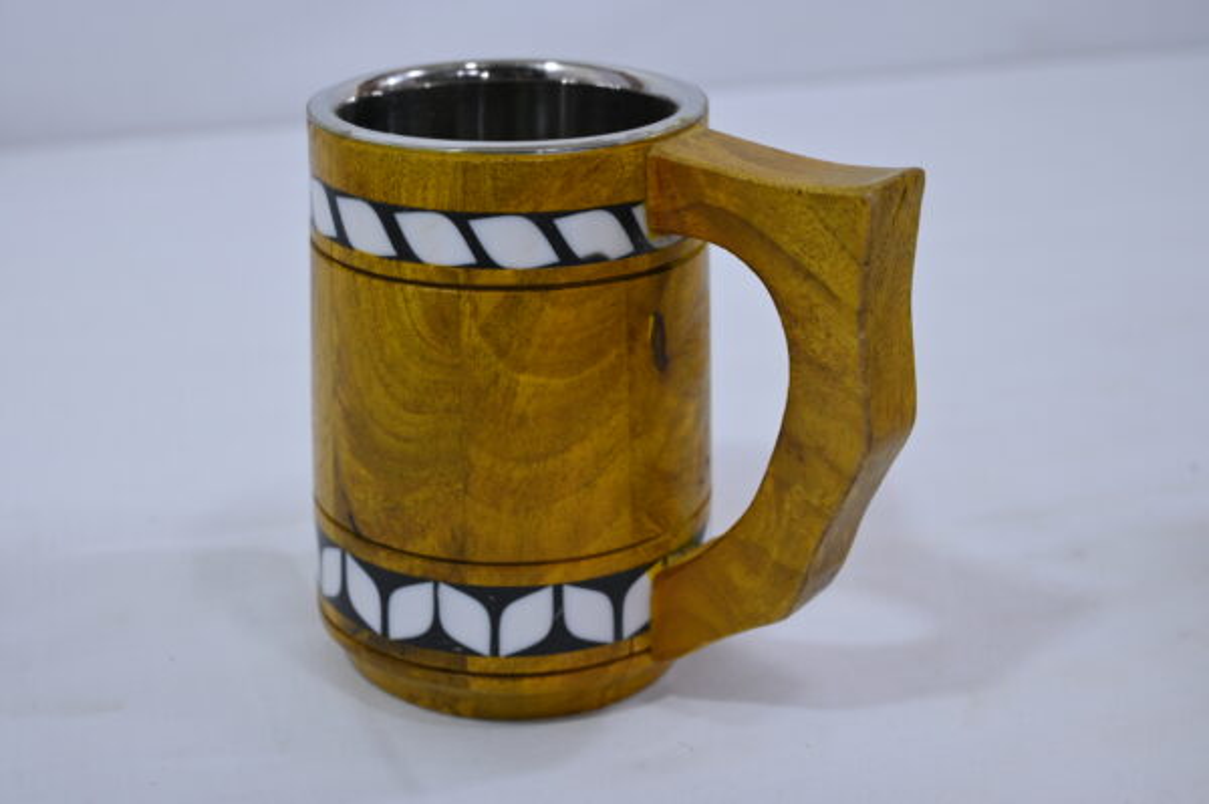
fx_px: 1778
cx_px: 604
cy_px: 402
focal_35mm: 53
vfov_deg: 25.5
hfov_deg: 37.5
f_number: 7.1
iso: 500
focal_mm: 53
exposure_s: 1/125
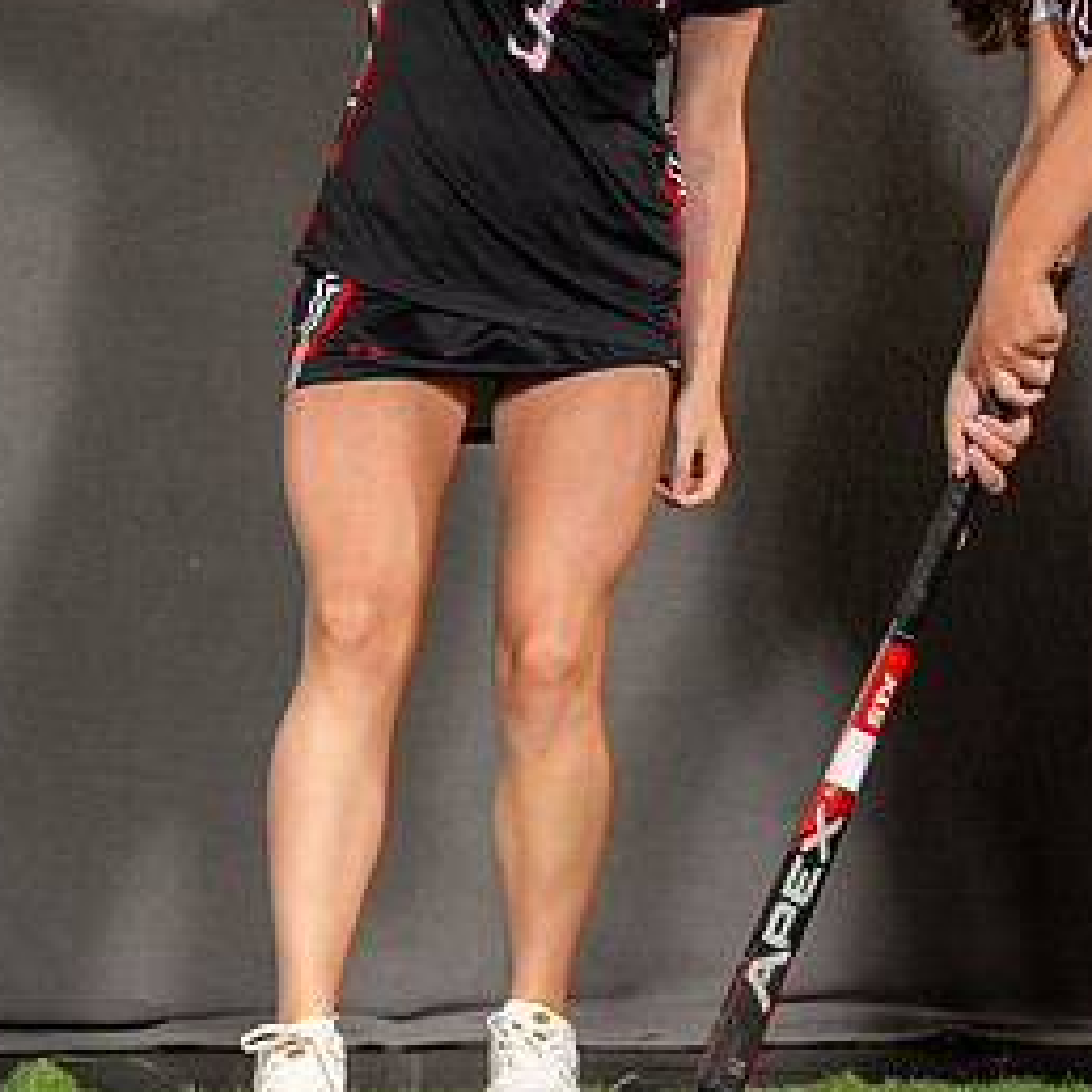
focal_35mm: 163
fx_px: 5818
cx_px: 1044
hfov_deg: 10.6
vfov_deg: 10.6
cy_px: -4
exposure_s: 1/100
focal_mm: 56
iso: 160
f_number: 6.3
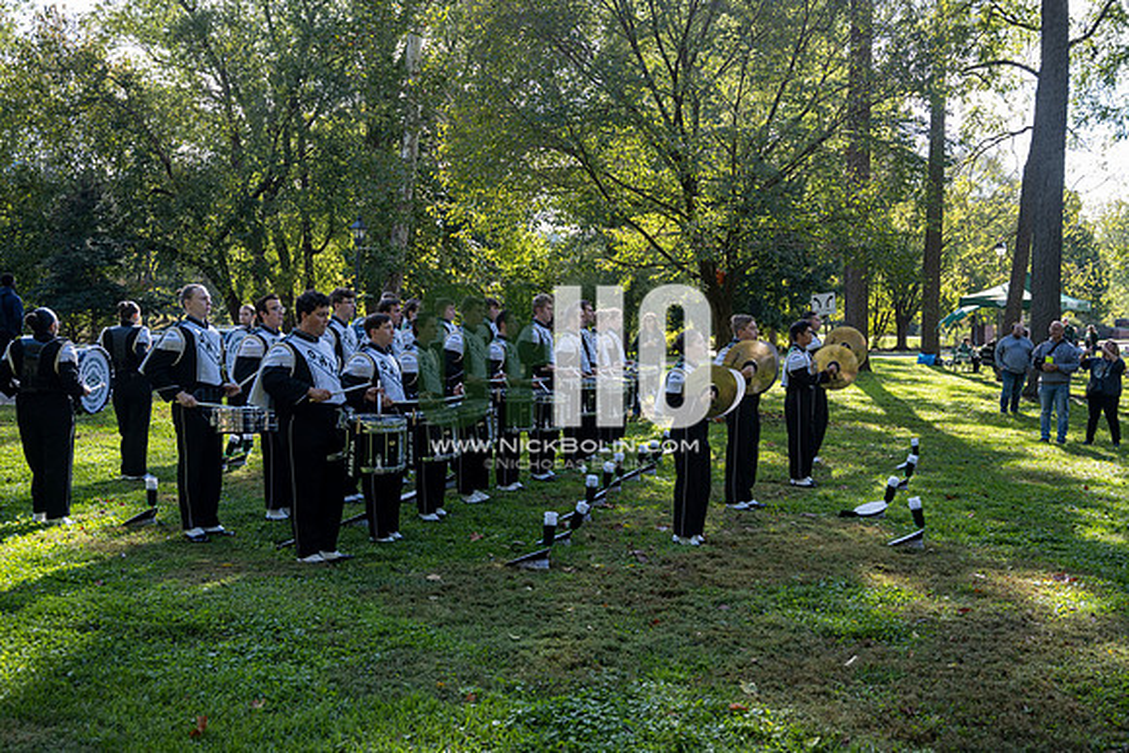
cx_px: 564
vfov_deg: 35.1
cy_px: 376
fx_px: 1192
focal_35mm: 38
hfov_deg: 50.7
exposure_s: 1/500
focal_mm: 38
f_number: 4
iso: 320
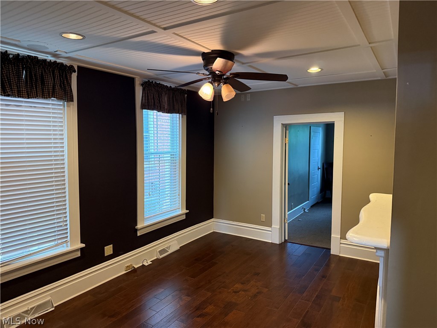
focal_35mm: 24
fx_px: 303
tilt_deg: -4.5
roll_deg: -1.4
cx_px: 218
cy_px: 164
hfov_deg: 71.6
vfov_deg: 56.8
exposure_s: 1/60
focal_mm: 6.76
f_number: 1.78
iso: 500
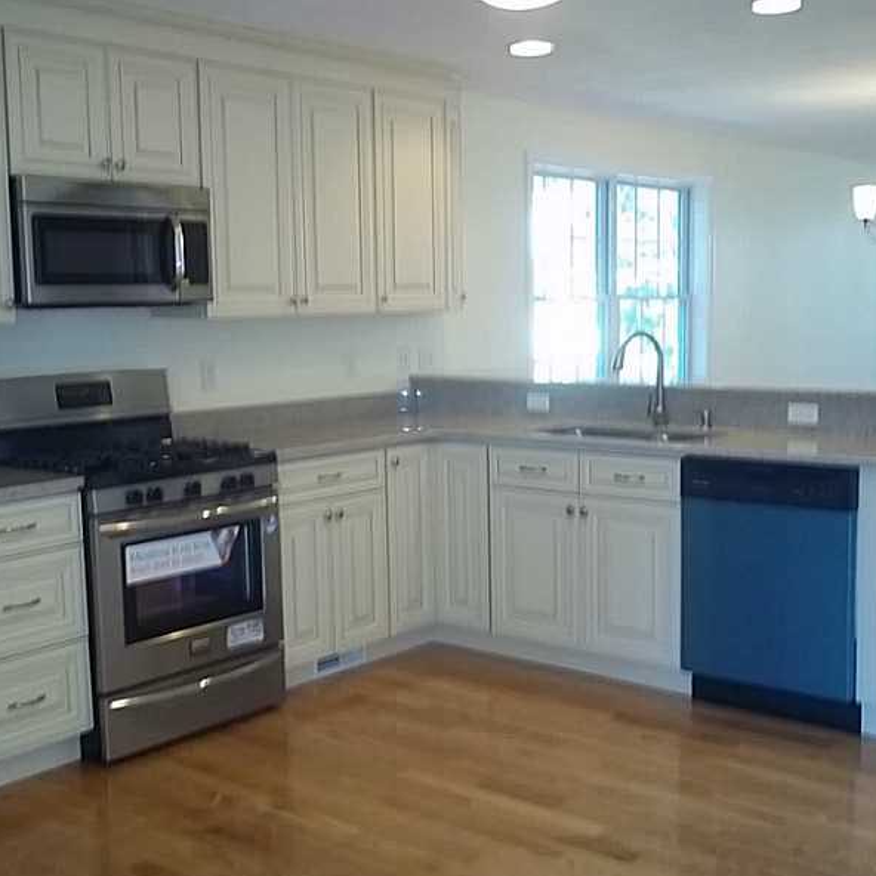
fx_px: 1231
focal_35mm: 43
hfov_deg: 39.1
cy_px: 442
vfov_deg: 39.2
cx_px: 397
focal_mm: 6.5
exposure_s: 1/30
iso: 160
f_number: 3.1
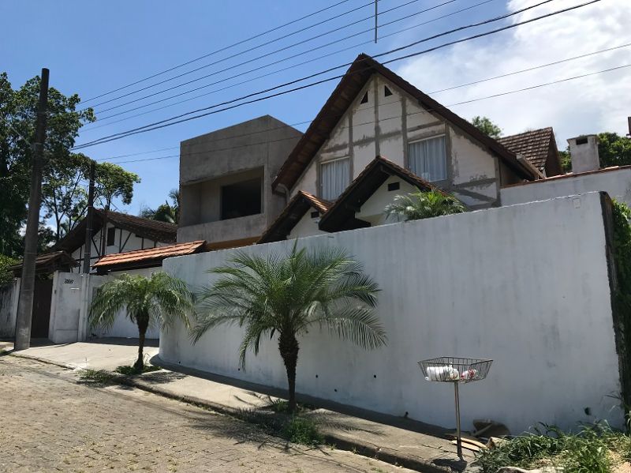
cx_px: 316
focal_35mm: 28
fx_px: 510
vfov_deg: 49.7
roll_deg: +0.2
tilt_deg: +10.8
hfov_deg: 63.5
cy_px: 236
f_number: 1.8
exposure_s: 1/3096
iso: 20
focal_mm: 3.99
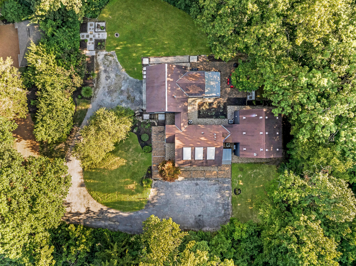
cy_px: 133
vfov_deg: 56.8
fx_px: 247
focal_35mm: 24
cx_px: 178
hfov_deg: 71.6
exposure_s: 1/320
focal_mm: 12.29
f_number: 2.8
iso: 140
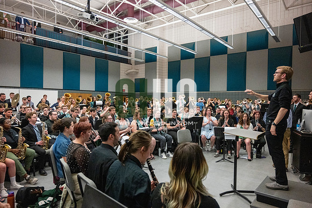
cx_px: 156
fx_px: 208
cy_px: 104
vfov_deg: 53.2
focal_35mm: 24
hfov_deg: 73.7
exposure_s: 1/500
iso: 10000
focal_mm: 24
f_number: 4
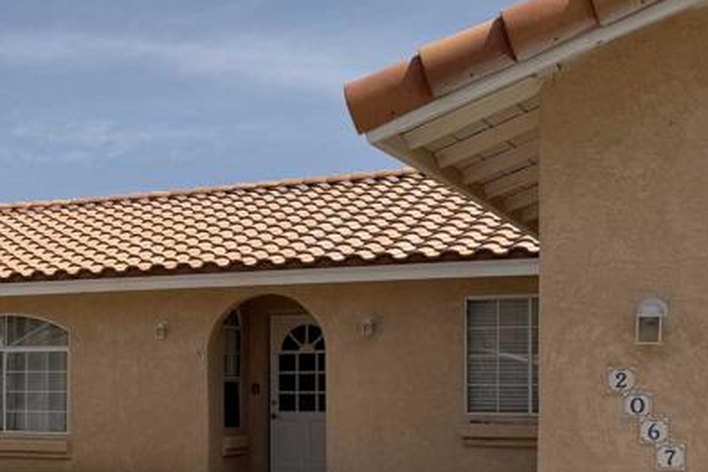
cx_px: -5
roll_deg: +0.0
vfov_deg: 20.7
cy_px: 369
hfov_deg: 28.9
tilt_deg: +1.3
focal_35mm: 65
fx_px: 1278
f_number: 1.78
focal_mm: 6.76
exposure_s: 1/10309
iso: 80
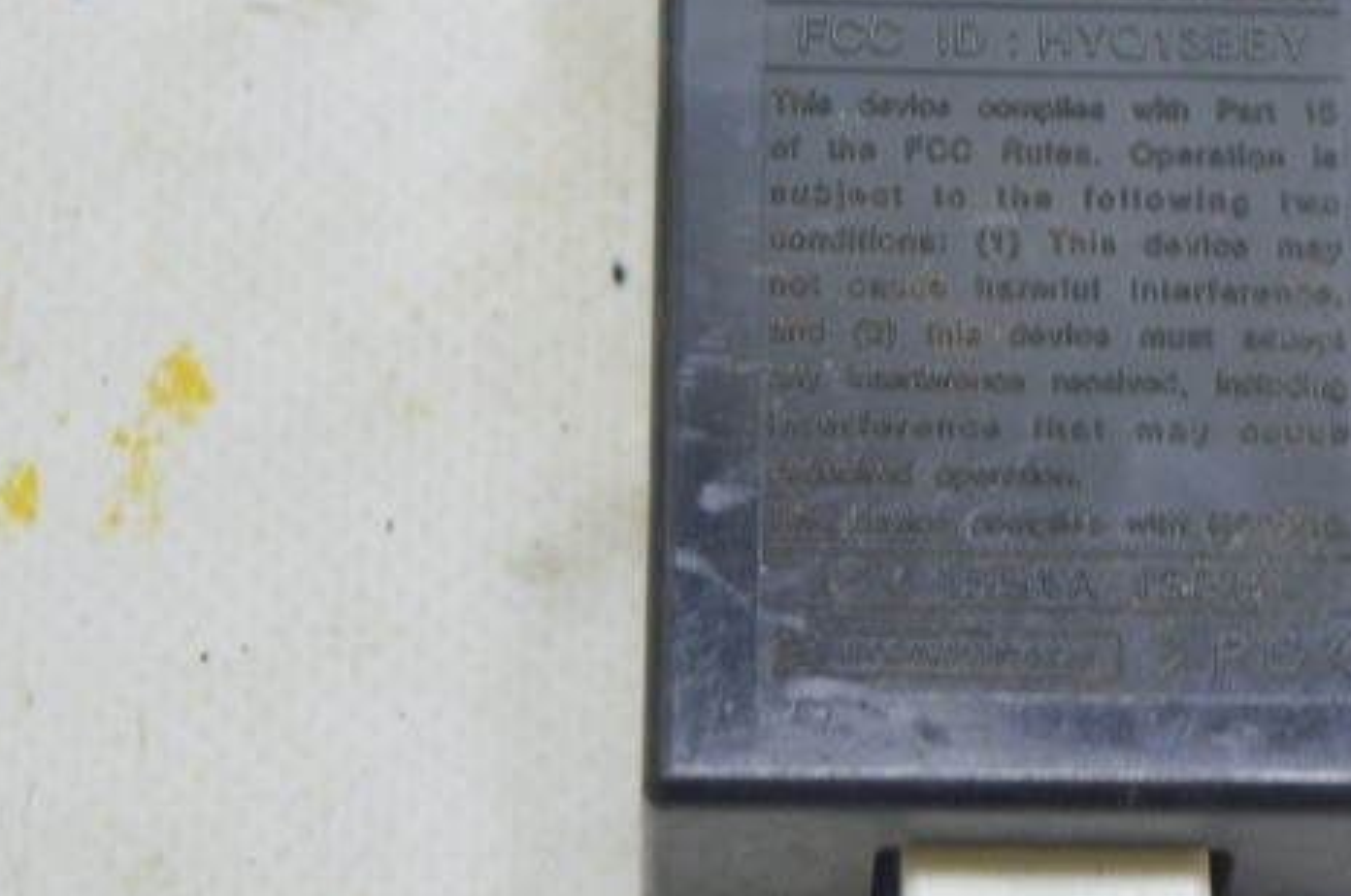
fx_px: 5959
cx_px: 1071
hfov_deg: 12.9
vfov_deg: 8.6
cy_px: 191
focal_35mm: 159
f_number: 5.6
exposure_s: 1/20
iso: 400
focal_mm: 48
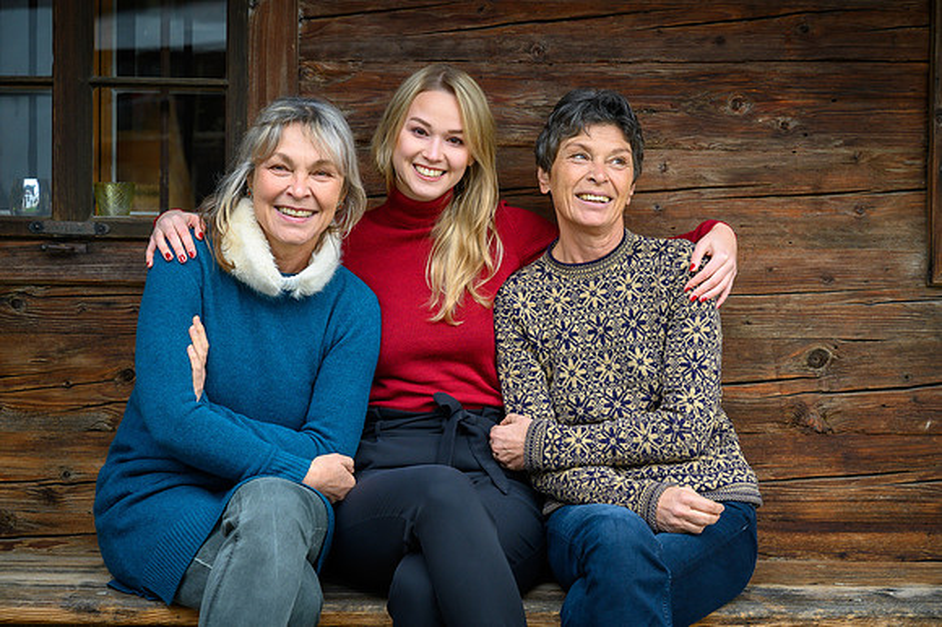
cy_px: 314
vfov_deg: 19.4
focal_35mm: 70
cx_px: 471
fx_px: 1831
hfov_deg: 28.9
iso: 640
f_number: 4.5
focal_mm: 70
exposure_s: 1/250
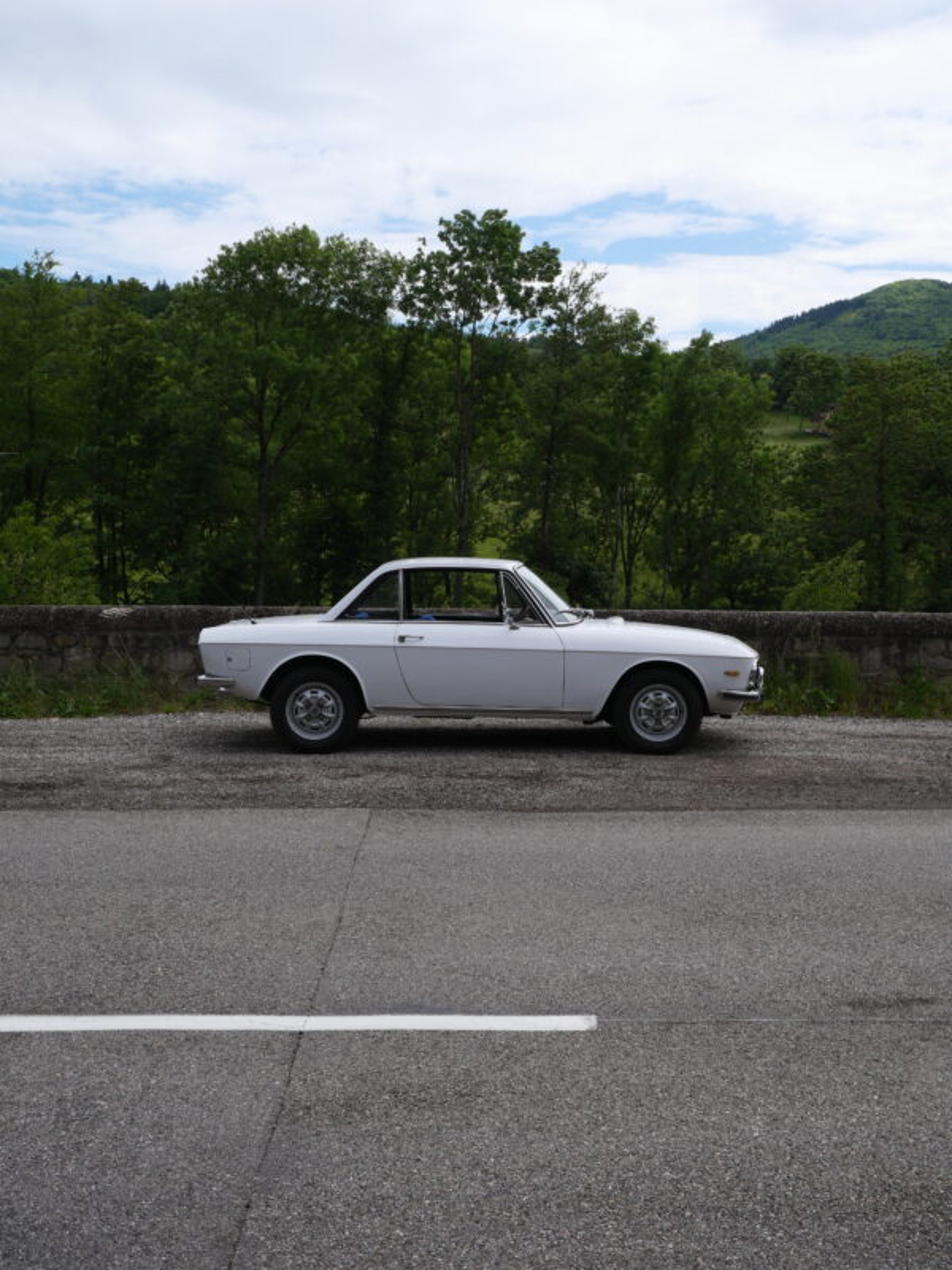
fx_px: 1320
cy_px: 635
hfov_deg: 39.7
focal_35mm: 36
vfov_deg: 51.4
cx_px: 476
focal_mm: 18
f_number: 8
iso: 200
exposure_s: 1/400
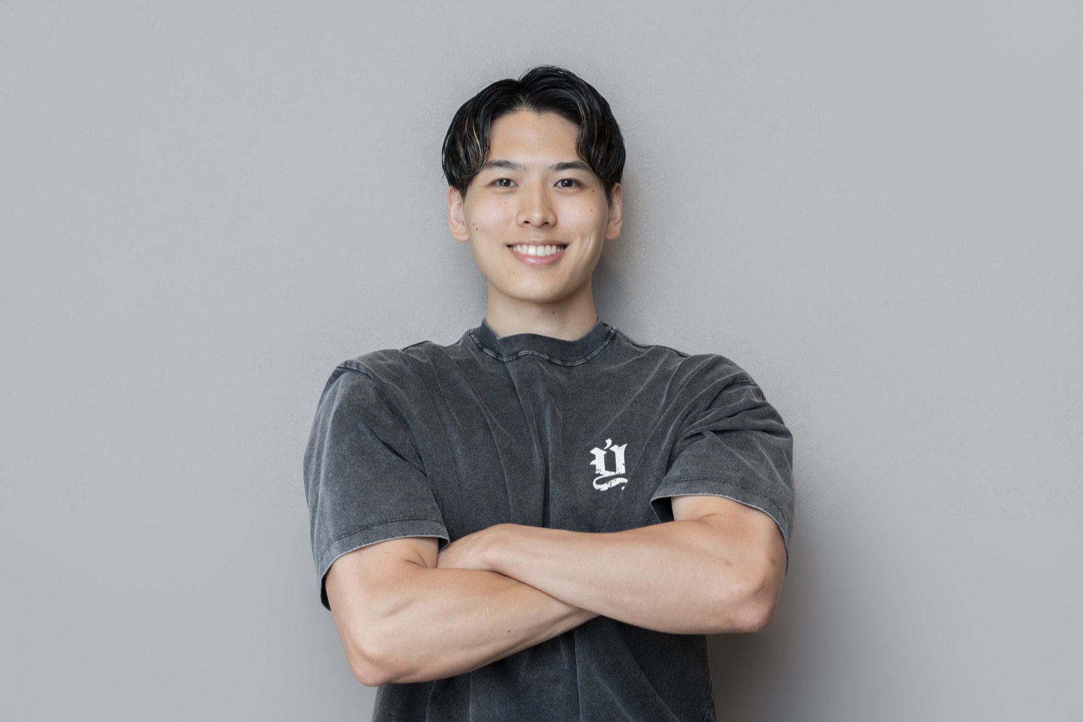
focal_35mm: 49
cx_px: 542
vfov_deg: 27.5
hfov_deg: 40.4
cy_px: 361
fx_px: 1474
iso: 250
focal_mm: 49
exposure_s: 1/200
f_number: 4.5
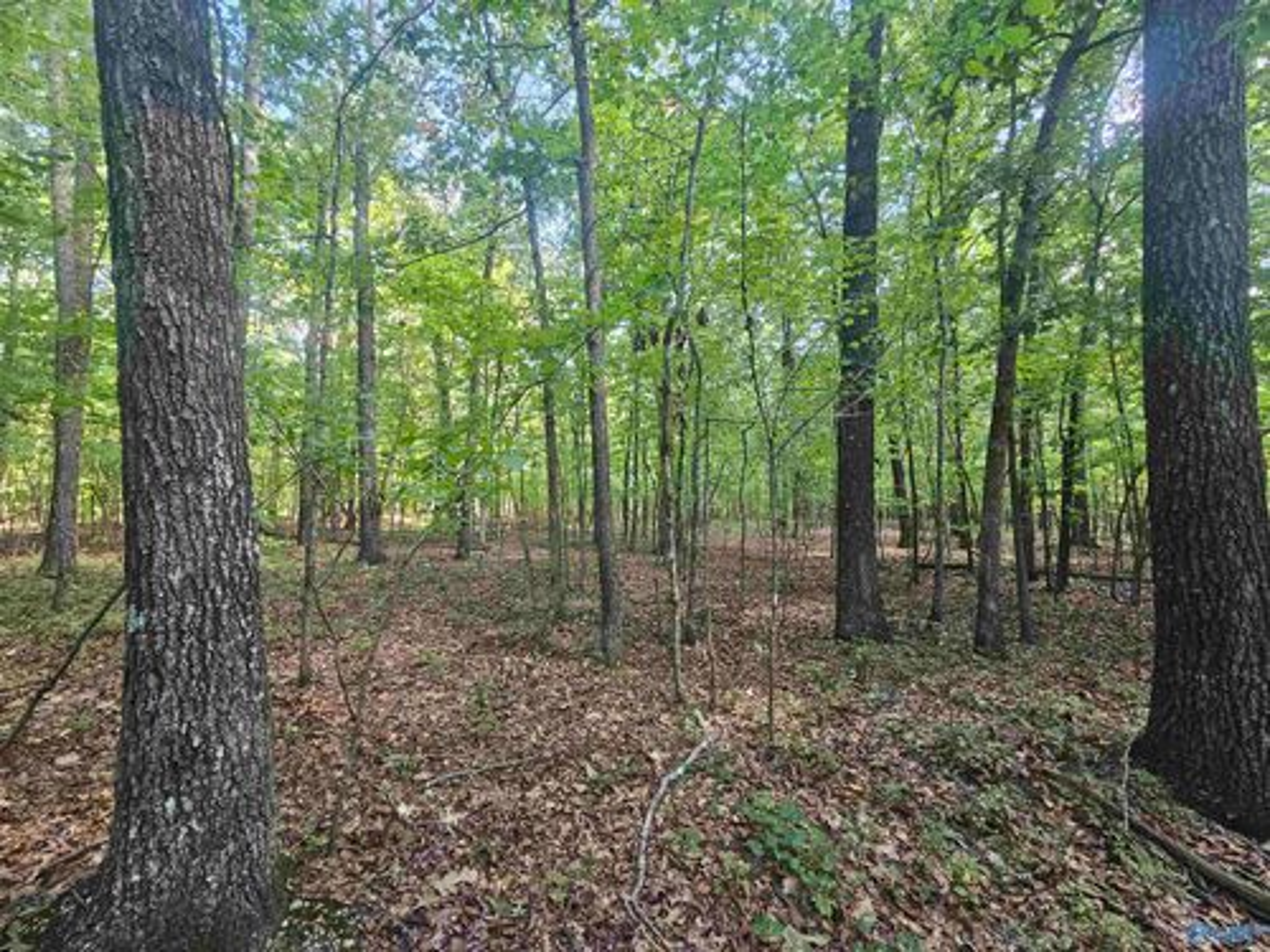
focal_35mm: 13
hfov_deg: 106.2
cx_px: 635
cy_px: 476
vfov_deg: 89.9
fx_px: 477
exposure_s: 1/60
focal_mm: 2.2
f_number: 2.2
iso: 160
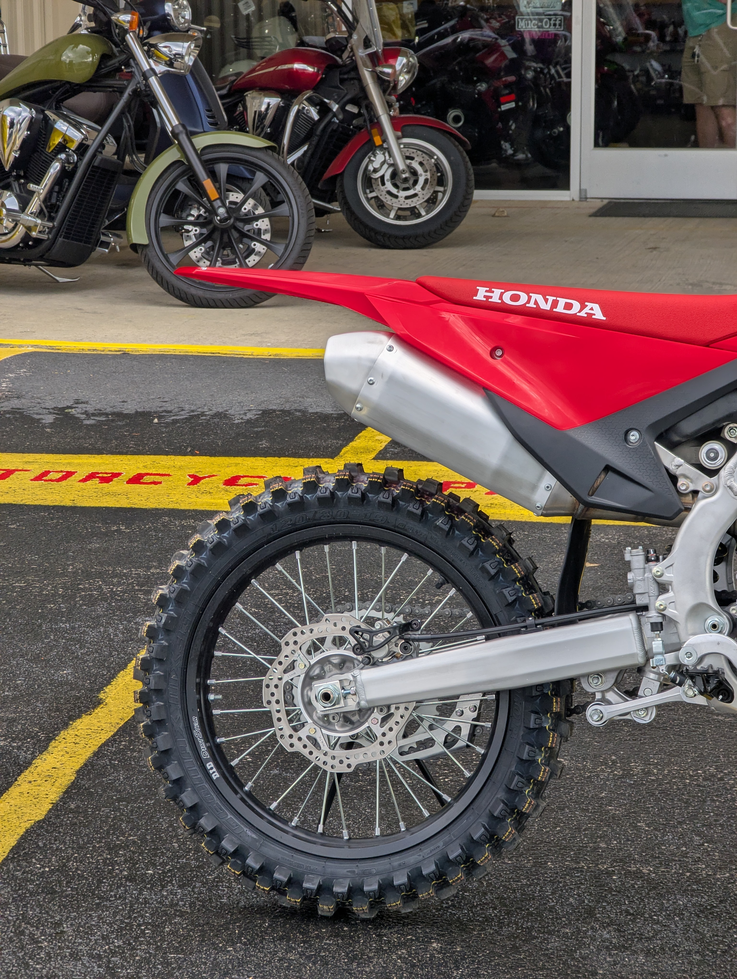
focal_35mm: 106
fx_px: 3002
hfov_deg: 14.0
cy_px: 490
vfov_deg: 18.5
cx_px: 368
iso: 43
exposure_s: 1/283
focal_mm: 19
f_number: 3.5
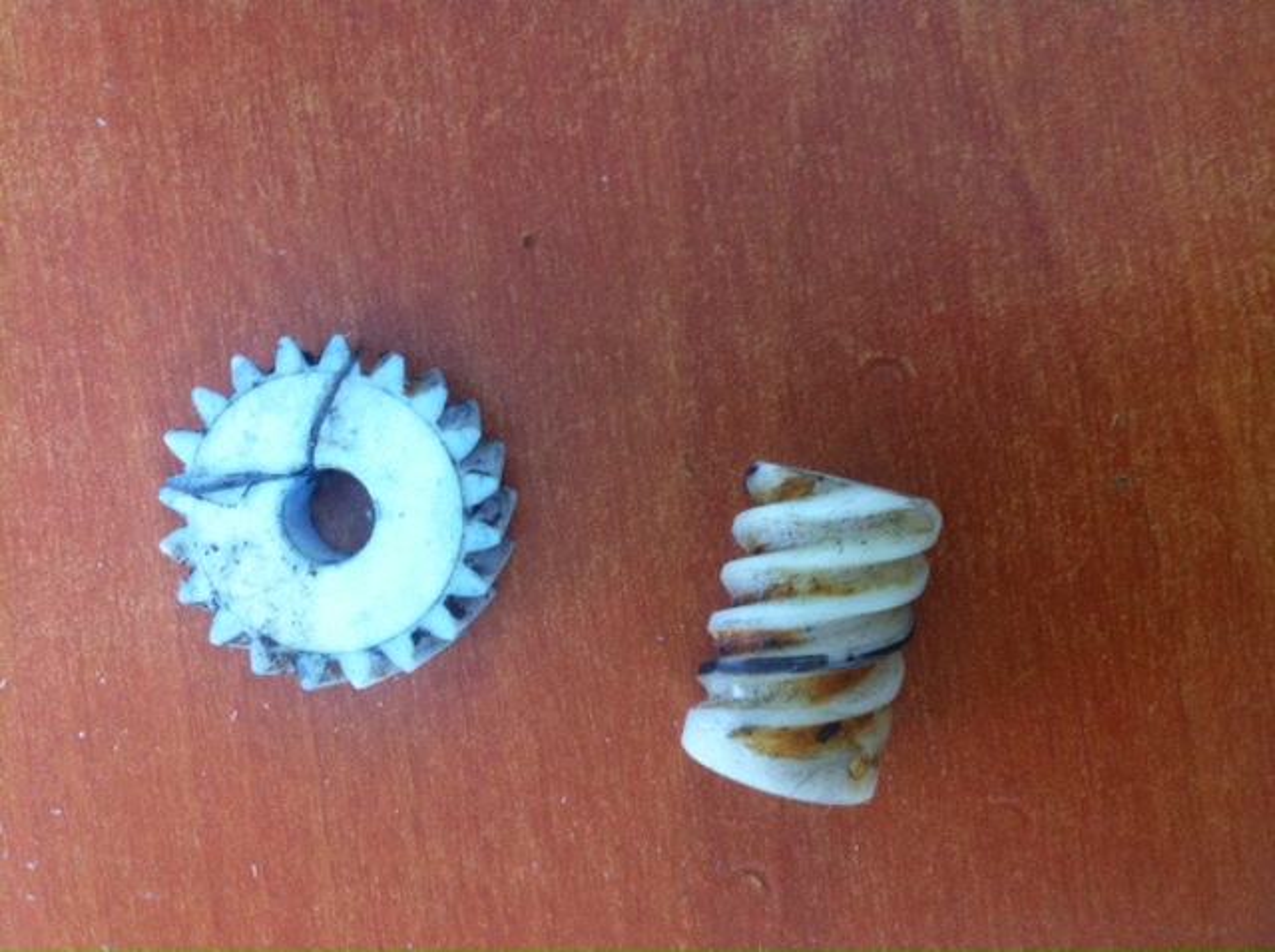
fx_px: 1287
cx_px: 638
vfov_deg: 40.6
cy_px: 476
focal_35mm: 35
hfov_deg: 52.7
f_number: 2.8
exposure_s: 1/17
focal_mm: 3.85
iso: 320
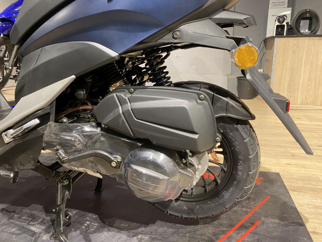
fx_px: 242
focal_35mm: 26
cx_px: 161
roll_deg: +2.7
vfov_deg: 53.1
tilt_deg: -13.6
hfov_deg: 67.3
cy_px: 121
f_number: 1.8
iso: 250
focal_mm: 4.25
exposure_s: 1/50
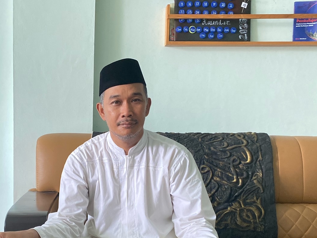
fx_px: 458
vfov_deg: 28.5
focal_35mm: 50
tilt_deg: -8.2
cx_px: 86
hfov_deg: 37.4
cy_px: 187
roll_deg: -1.0
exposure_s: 1/60
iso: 200
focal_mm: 4.25
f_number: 1.8
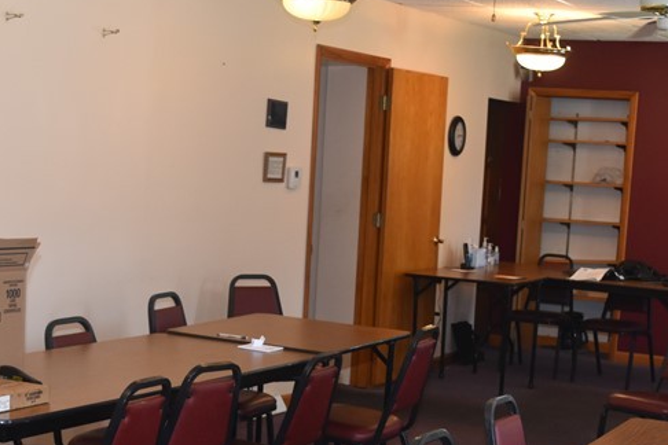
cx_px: 327
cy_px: 346
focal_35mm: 77
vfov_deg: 17.6
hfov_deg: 26.3
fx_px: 1431
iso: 800
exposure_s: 1/80
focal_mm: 23
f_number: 4.5
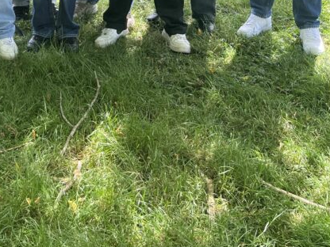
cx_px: 66
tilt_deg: -9.7
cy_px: -125
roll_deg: -0.2
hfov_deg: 29.6
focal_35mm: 64
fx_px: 610
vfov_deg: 19.8
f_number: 1.6
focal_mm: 5.1
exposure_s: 1/224
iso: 40
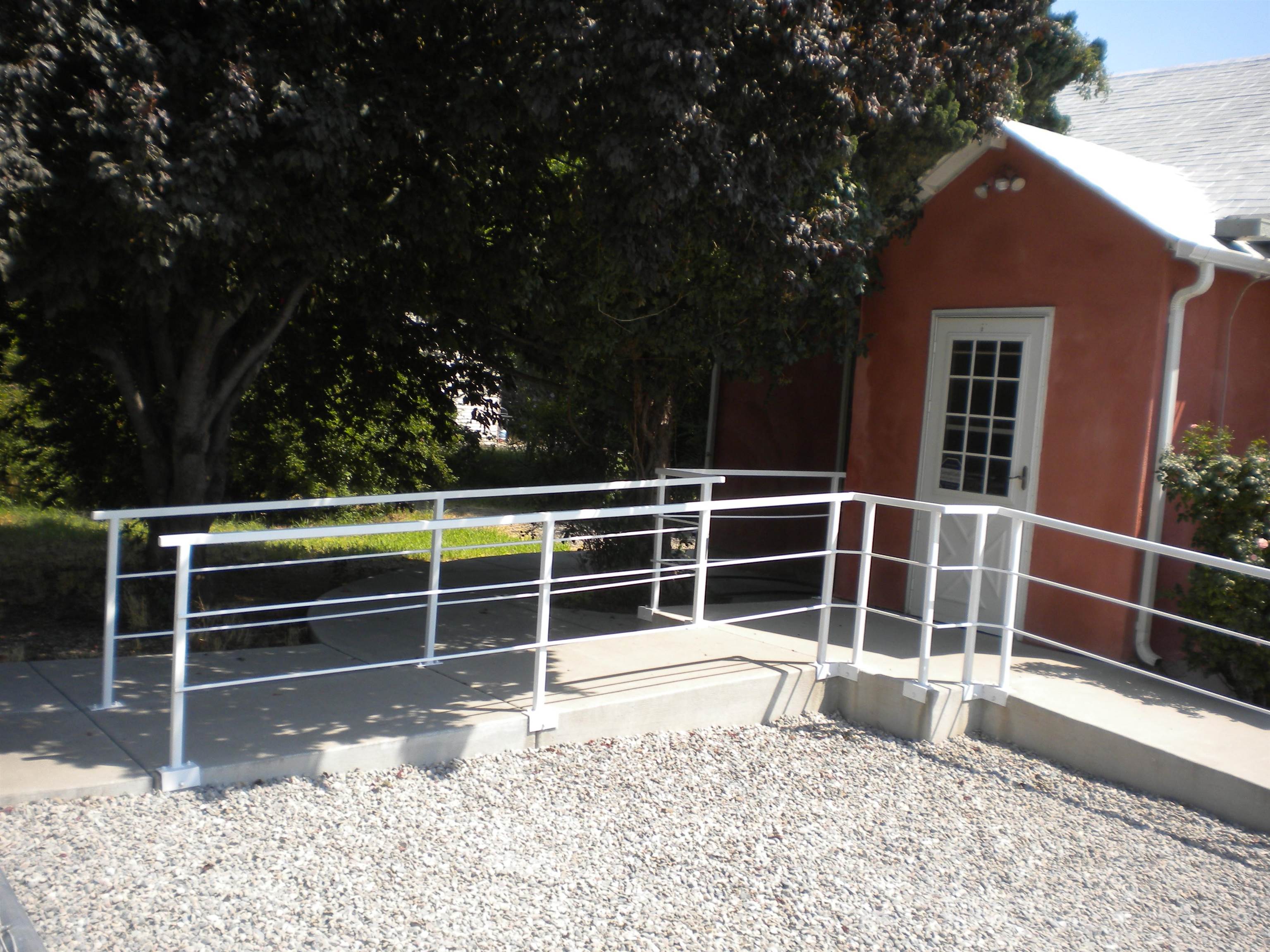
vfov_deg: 40.7
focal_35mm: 35
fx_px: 1284
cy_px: 476
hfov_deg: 52.6
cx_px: 635
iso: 80
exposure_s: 1/365
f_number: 4.6
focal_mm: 6.3
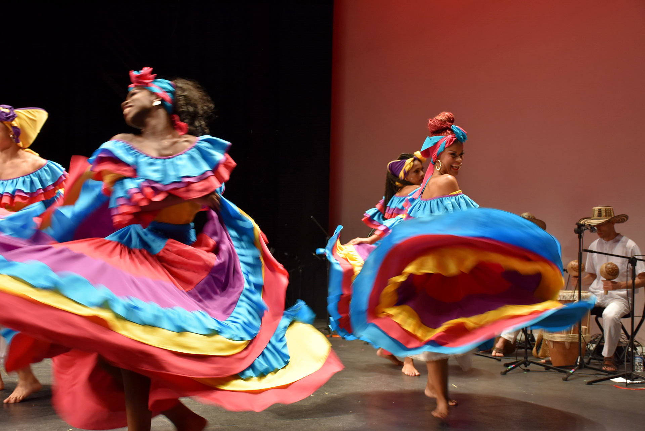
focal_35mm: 48
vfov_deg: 28.1
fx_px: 861
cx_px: 322
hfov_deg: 41.1
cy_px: 216
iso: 800
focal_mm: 32
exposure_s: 1/80
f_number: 4.5
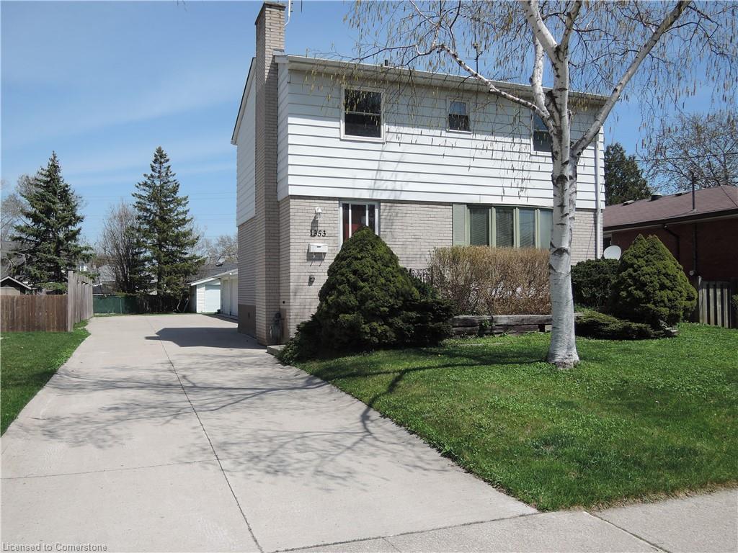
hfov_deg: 58.4
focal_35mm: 31
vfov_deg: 45.4
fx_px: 661
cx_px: 369
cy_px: 276
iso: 80
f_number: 3.2
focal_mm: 6.6
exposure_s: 1/160
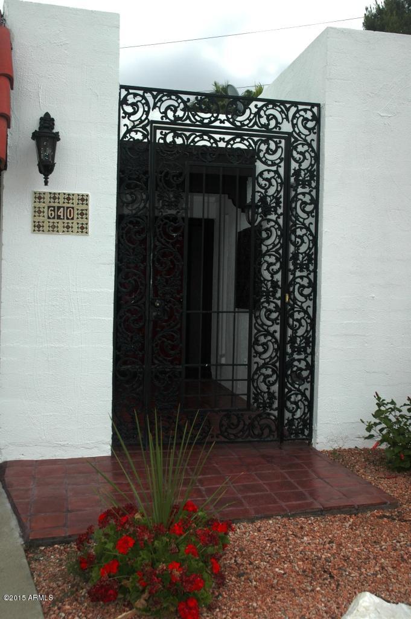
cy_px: 310
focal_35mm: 38
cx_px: 206
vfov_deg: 51.3
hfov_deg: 35.4
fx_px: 643
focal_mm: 25
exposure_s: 1/500
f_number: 7.1
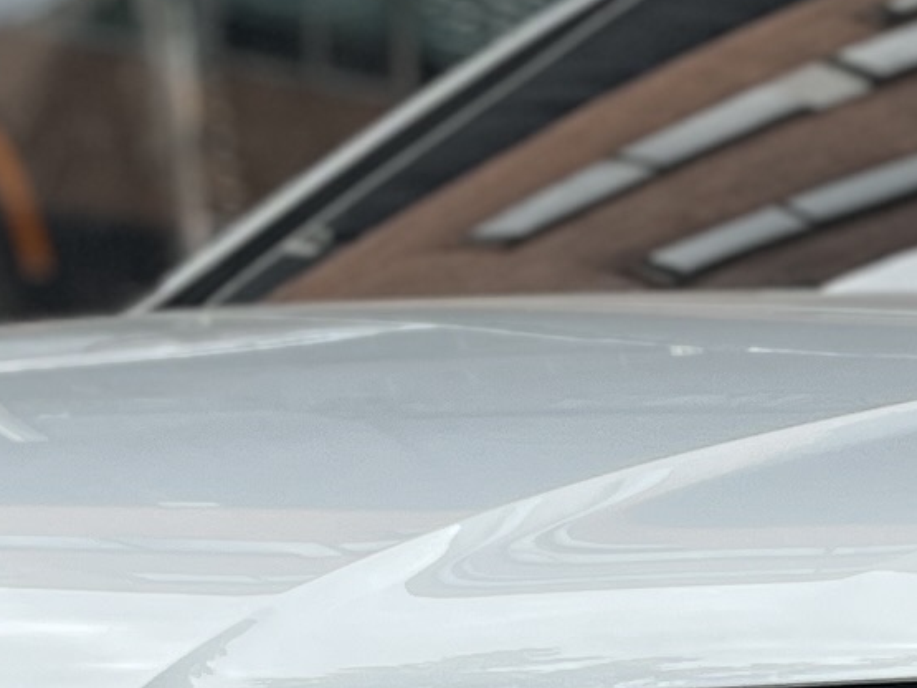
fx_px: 5006
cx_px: 748
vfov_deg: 7.8
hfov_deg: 10.4
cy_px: 835
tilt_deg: -1.6
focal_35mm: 189
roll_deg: -0.7
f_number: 1.6
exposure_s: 1/1151
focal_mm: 5.1
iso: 50
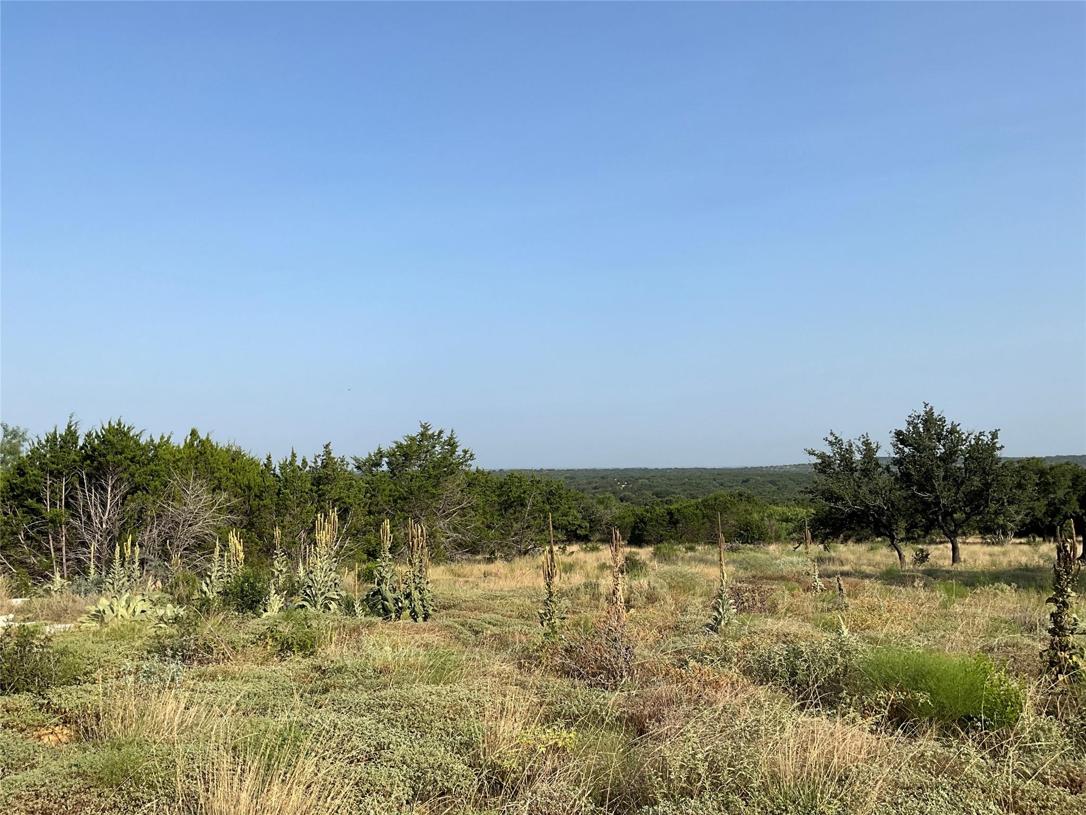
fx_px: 910
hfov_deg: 61.7
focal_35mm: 29
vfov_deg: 48.2
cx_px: 543
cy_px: 408
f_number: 1.8
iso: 25
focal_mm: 3
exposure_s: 1/2227
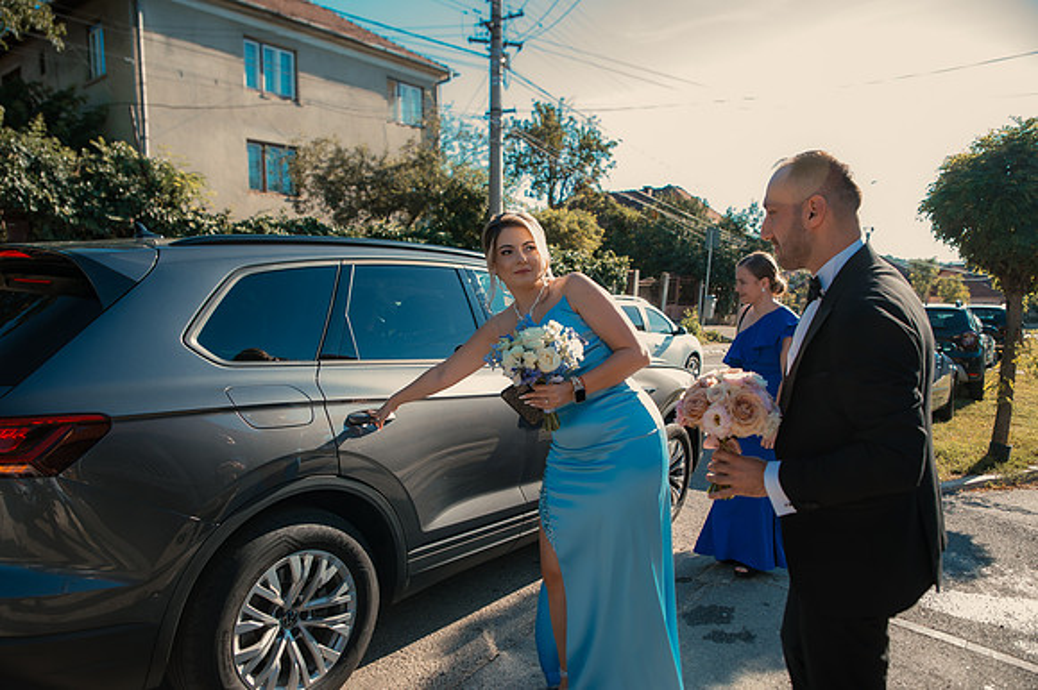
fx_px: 692
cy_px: 345
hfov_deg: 73.8
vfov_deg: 53.1
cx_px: 519
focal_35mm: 24
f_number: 3.5
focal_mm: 24
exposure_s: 1/125
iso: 100
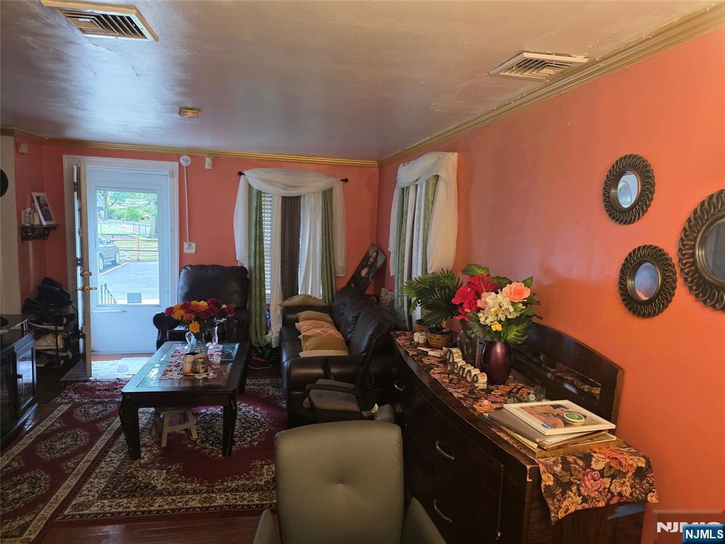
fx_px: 482
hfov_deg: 73.9
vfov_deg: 58.9
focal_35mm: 23
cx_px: 362
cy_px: 272
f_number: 1.7
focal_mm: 6.3
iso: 400
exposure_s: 1/120
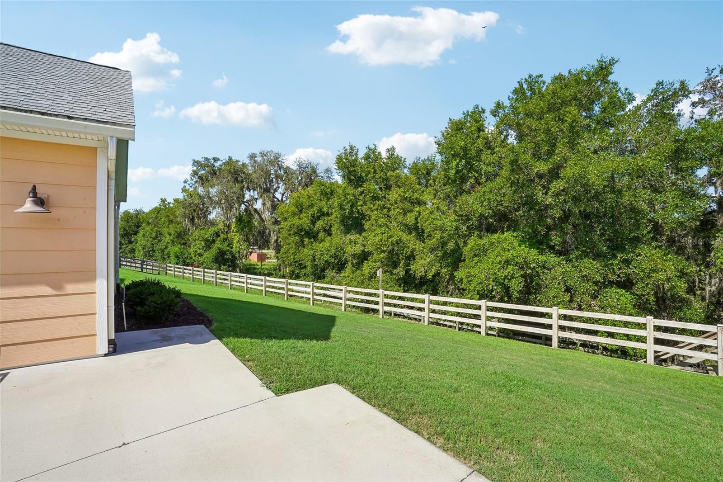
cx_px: 362
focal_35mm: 17
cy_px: 241
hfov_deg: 93.3
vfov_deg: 70.4
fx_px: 341
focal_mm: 17
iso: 100
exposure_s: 1/40
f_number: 20
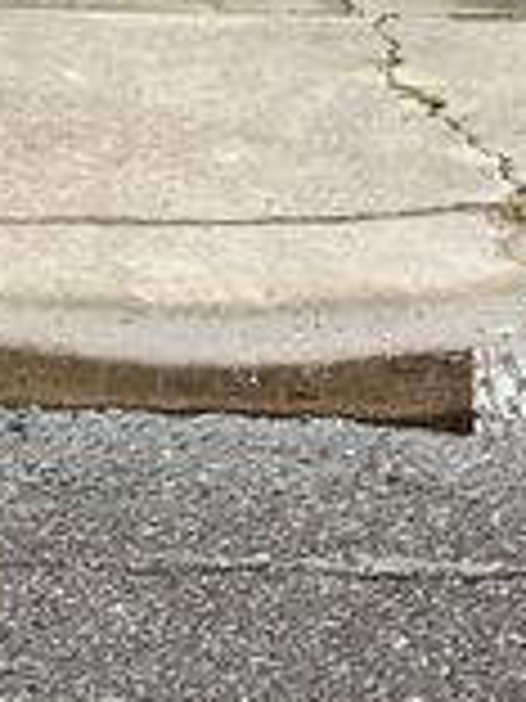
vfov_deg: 8.7
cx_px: -54
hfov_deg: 6.7
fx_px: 4498
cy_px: -403
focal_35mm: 222
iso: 20
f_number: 2
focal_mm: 6
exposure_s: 1/675
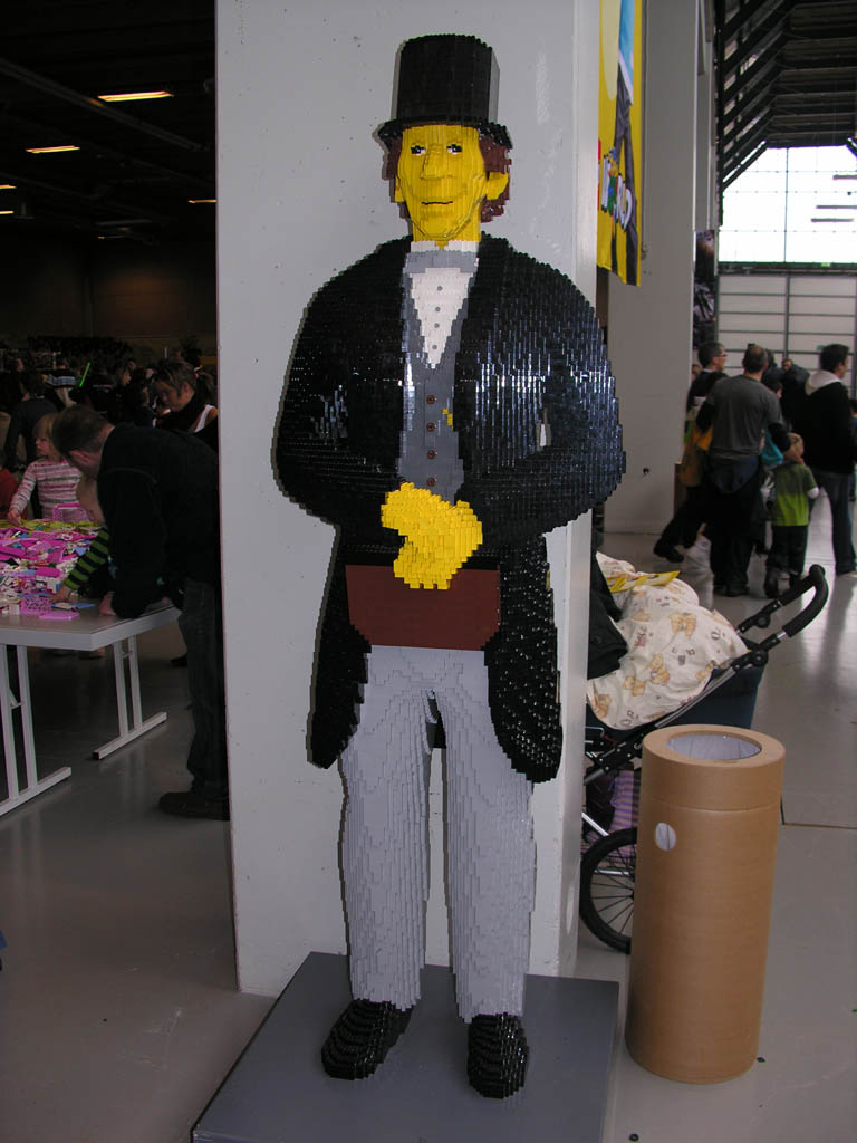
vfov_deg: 52.6
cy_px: 572
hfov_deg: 40.7
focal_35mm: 35
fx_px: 1155
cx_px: 428
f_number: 2.8
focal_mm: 8.9
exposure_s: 1/60.1
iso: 50
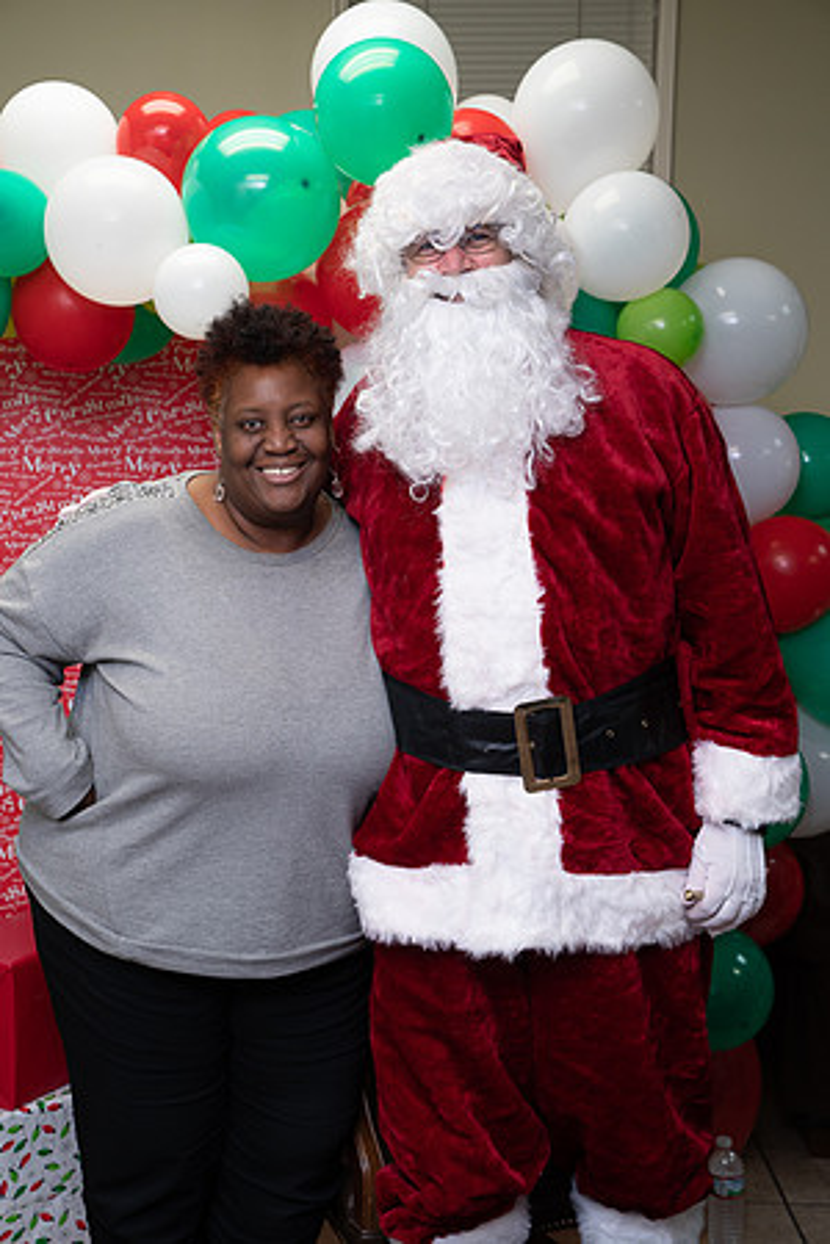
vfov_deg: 36.2
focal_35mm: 55
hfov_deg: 24.6
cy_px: 622
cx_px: 415
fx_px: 1902
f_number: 5
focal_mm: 55
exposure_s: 1/80
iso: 640
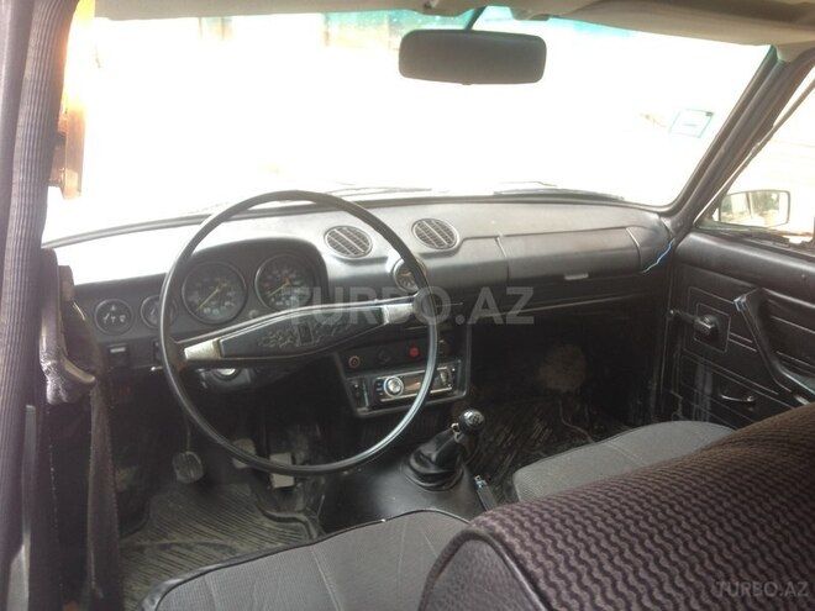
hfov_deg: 55.4
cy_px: 306
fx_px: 777
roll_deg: -1.0
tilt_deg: -16.5
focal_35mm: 33
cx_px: 408
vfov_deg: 42.9
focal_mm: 4.12
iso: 50
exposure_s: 1/20
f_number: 2.4
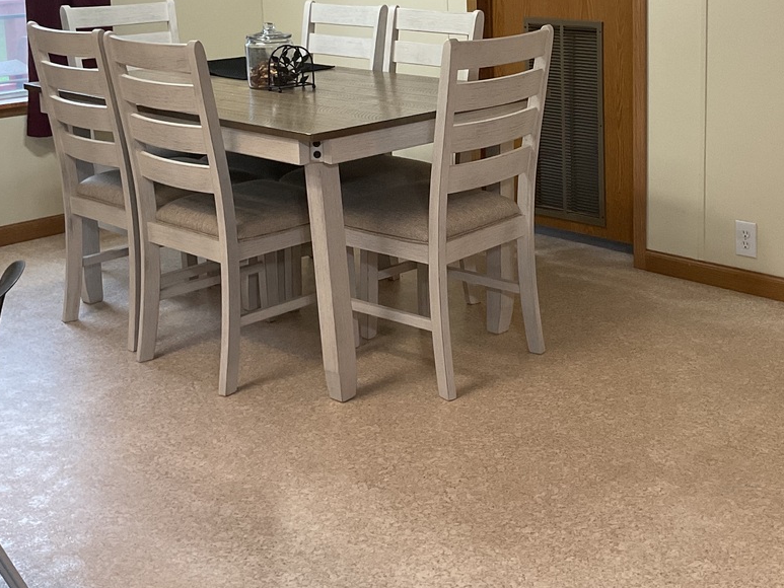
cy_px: 106
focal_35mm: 54
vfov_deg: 26.5
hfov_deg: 35.2
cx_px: 525
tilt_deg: -10.0
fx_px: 1223
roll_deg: +0.5
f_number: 1.8
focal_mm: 3
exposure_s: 1/60
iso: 80
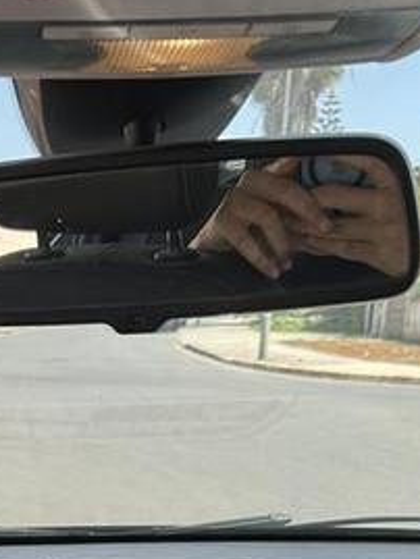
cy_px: 809
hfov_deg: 16.7
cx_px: -102
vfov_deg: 20.4
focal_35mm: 84
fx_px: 1358
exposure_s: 1/909
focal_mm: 5.7
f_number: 1.5
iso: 50
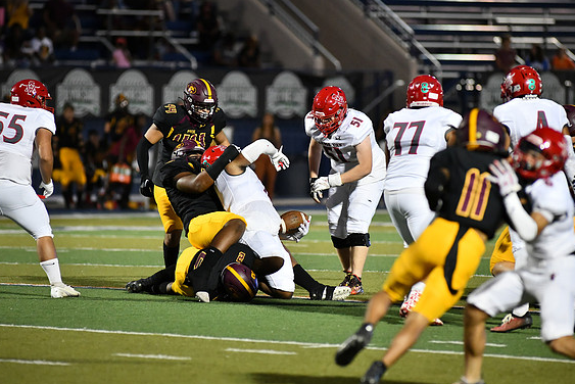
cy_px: 196
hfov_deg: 6.7
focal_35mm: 309
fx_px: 4938
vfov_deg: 4.5
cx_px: 282
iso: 6400
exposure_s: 1/1250
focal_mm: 300
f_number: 4
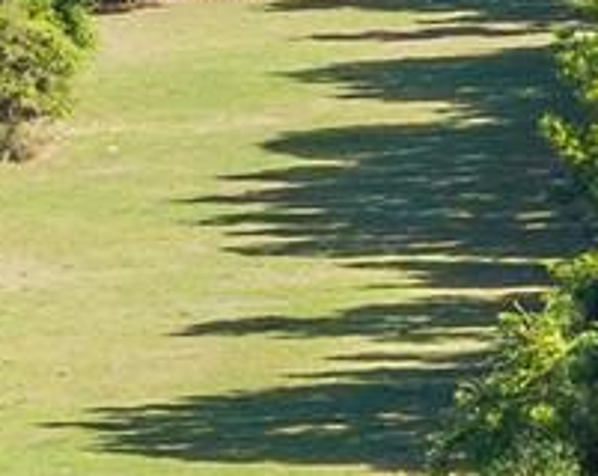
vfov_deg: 2.8
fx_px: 9627
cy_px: 360
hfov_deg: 3.5
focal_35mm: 545
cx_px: -211
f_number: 2.8
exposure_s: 1/1000
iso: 160
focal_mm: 19.35
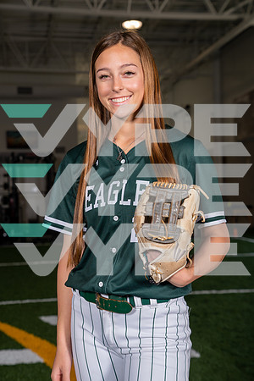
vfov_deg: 31.0
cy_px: 190
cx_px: 127
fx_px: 688
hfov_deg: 20.9
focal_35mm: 65
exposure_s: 1/200
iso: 200
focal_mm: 65
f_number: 5.6
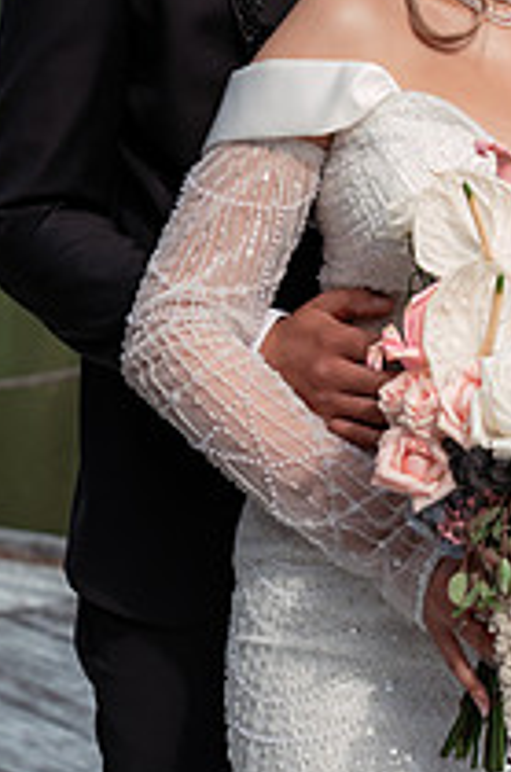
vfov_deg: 12.7
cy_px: 33
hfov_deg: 8.5
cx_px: 461
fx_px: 3445
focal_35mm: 161
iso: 160
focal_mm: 75
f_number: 5
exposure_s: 1/500
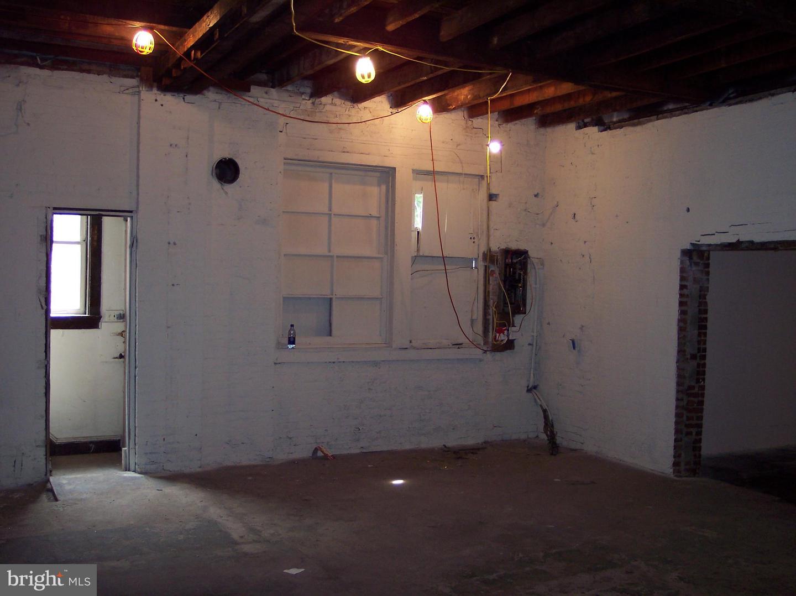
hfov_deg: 49.0
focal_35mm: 38
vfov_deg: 37.7
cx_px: 398
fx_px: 873
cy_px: 298
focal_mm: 8
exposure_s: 1/30
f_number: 2.8
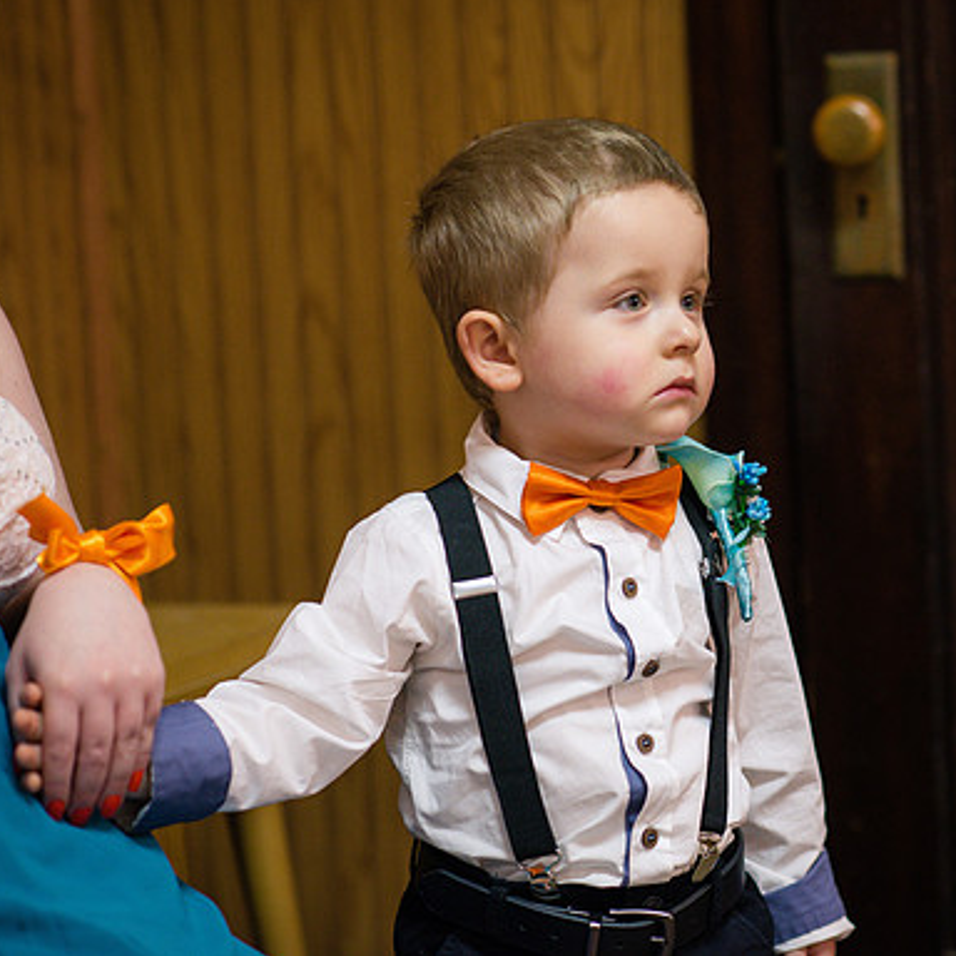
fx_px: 3406
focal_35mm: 109
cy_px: 477
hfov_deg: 15.9
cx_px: 687
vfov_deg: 16.0
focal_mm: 85
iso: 1000
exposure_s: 1/125
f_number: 2.5
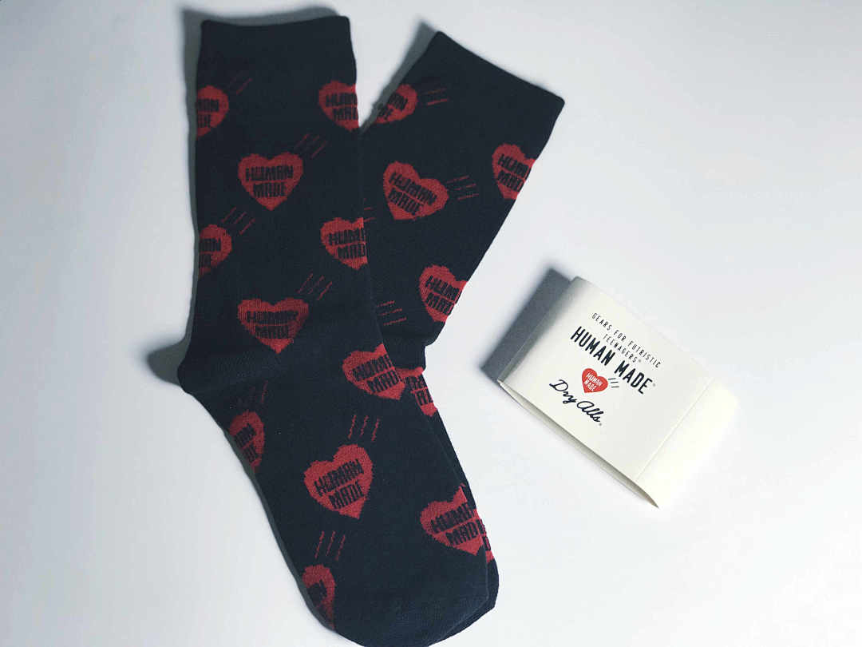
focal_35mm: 57
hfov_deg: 33.8
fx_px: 1419
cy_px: 324
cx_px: 431
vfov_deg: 25.7
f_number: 2.8
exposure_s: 1/122
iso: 20
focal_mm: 6.6
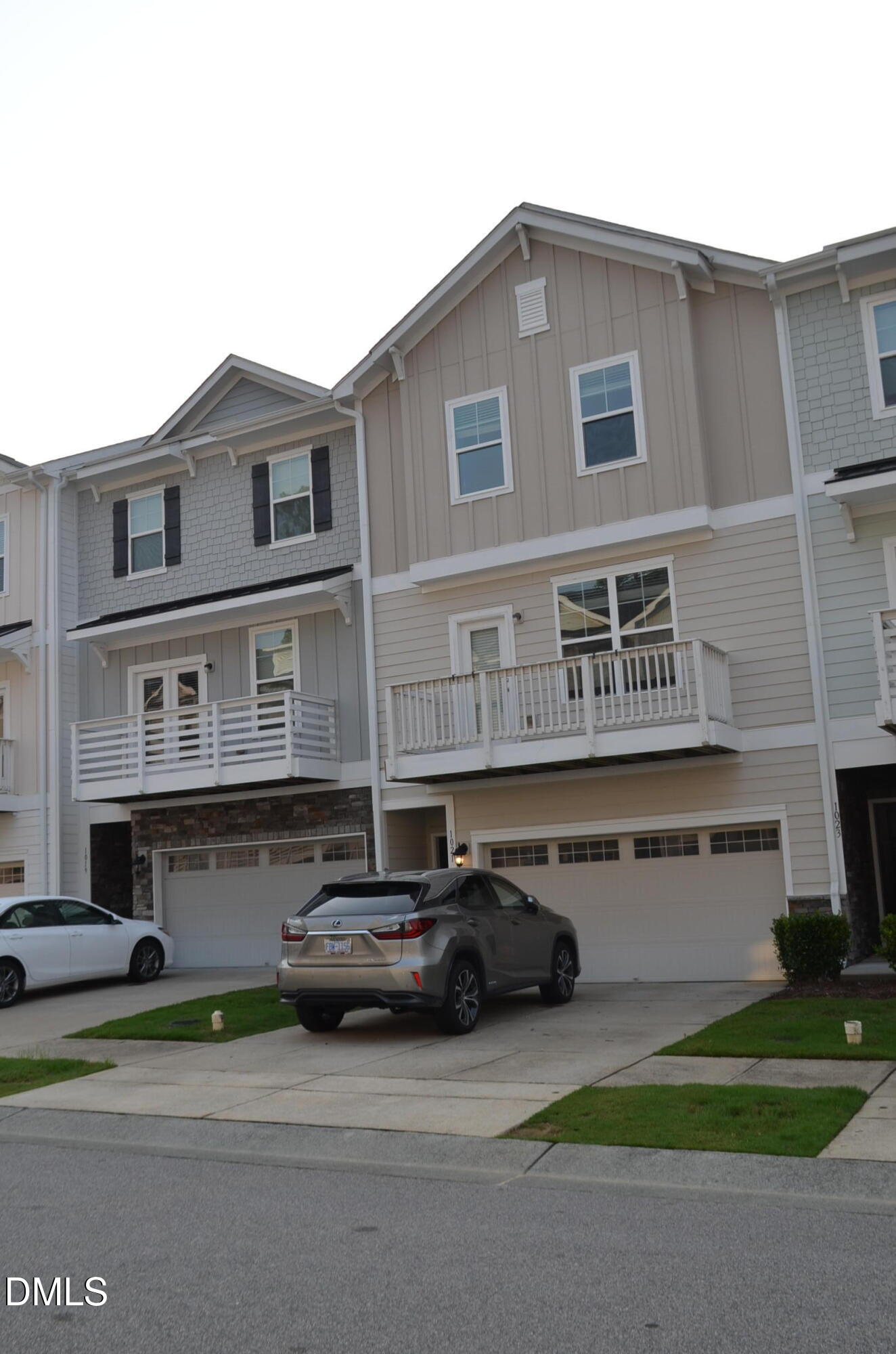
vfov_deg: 57.3
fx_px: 1238
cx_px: 448
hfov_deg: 39.8
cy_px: 677
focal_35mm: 33
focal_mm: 22
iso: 180
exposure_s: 1/250
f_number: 8
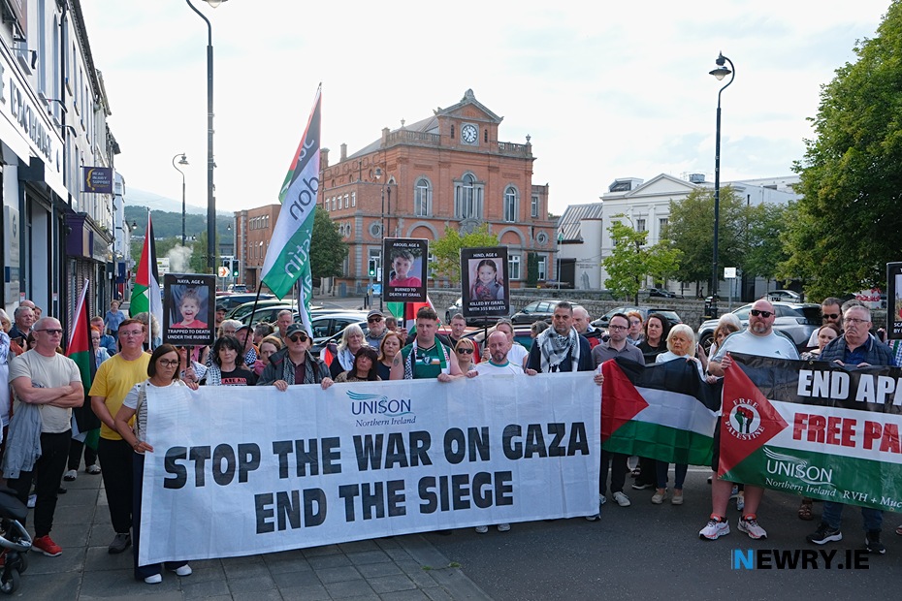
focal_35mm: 31
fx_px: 777
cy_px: 300
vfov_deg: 42.3
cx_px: 451
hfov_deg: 60.3
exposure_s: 1/450
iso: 400
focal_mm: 20.5
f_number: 4.5
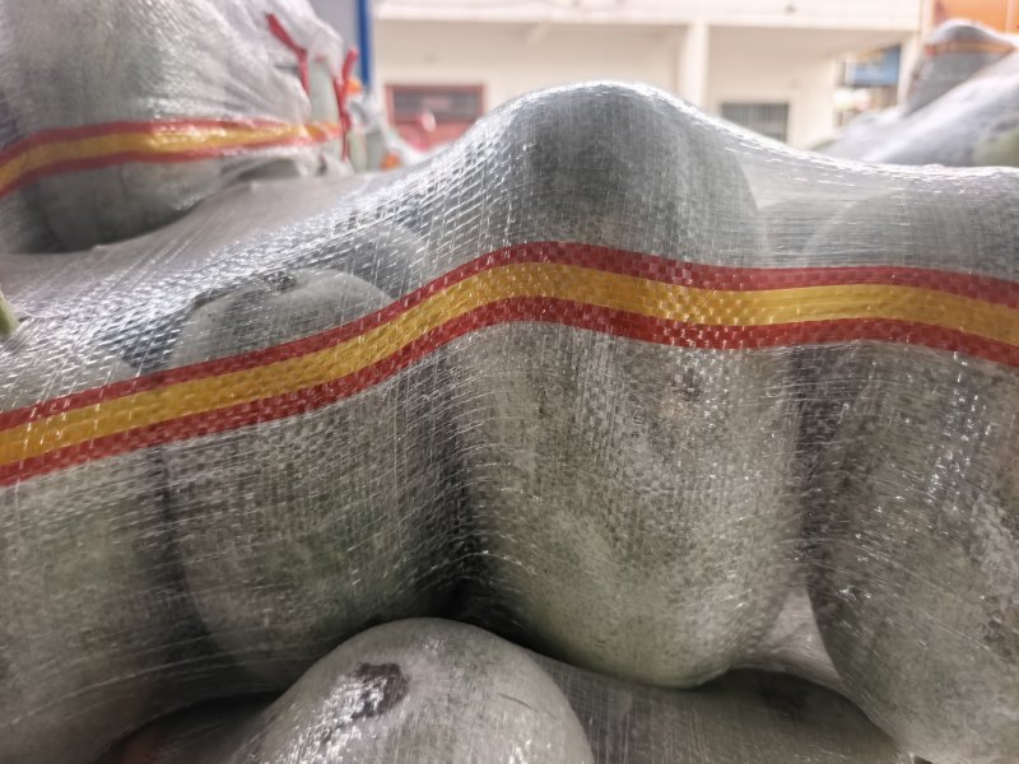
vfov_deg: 56.8
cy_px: 382
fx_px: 706
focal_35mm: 24
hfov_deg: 71.6
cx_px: 510
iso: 320
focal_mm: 5.75
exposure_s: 1/1236
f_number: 1.4
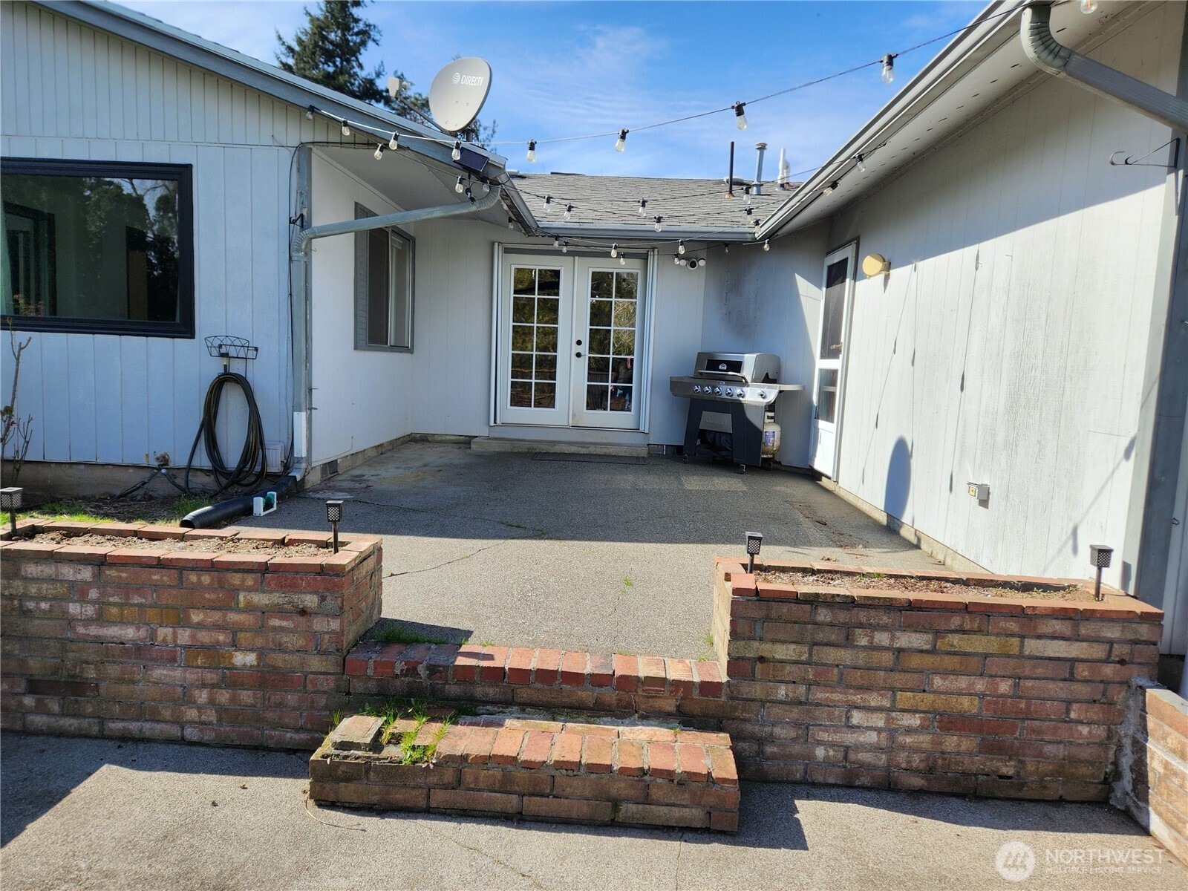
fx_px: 789
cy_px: 446
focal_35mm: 23
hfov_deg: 73.9
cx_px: 594
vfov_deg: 58.9
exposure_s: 1/1559
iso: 20
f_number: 1.8
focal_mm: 5.4
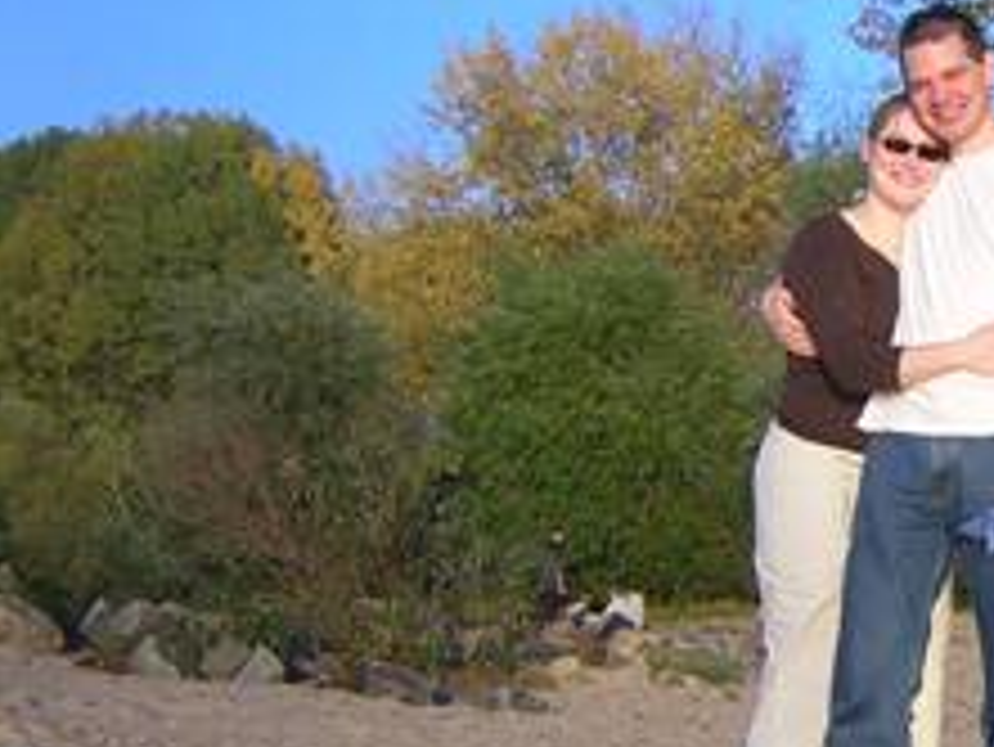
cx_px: 1003
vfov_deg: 20.2
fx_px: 2097
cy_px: 378
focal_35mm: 73
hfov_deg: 25.3
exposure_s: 1/373
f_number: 2.6
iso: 100
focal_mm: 4.7
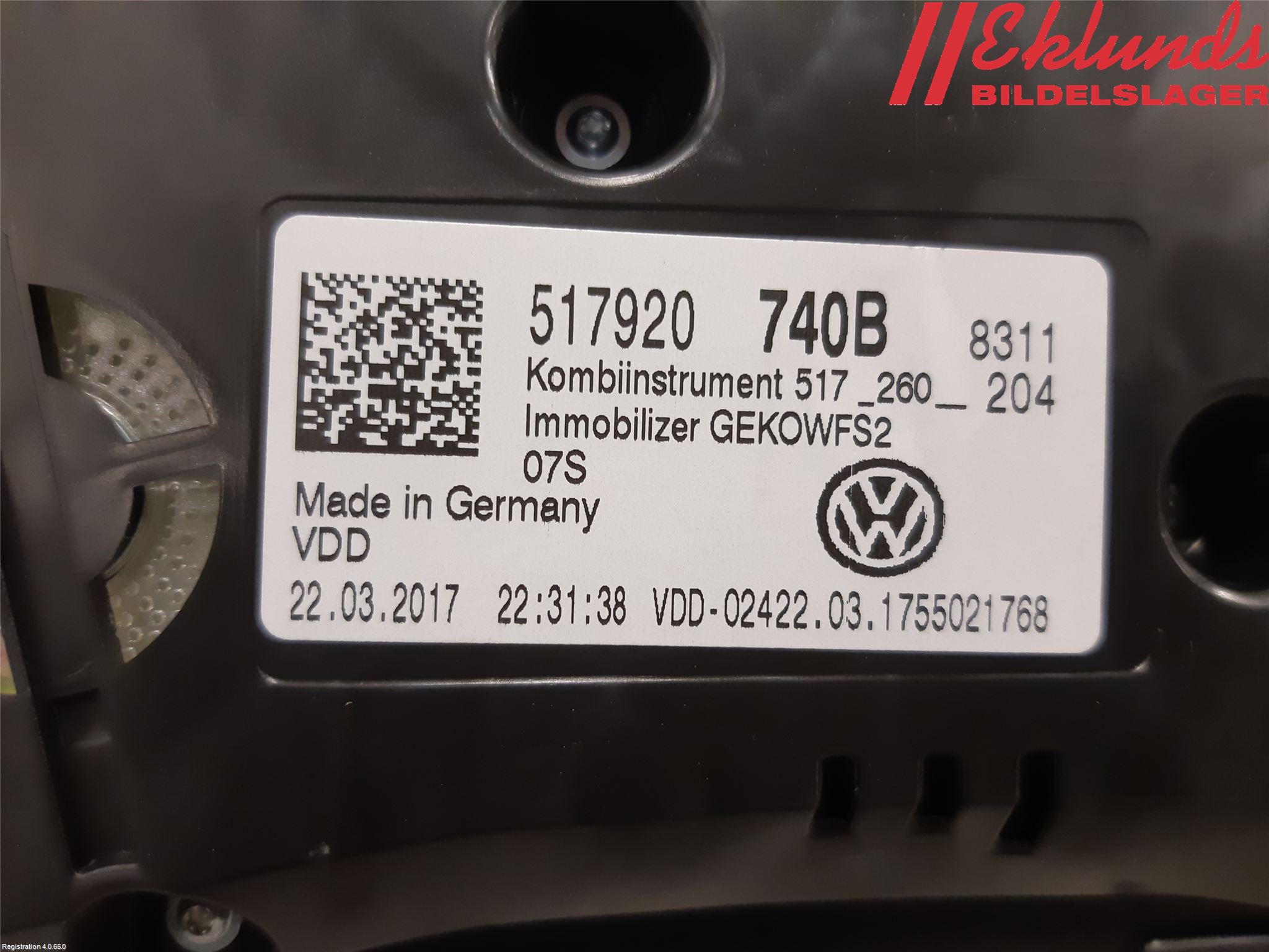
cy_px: 476
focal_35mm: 26
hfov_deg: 67.3
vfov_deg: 53.1
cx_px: 634
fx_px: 953
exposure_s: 1/50
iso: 160
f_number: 1.7
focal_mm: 3.93
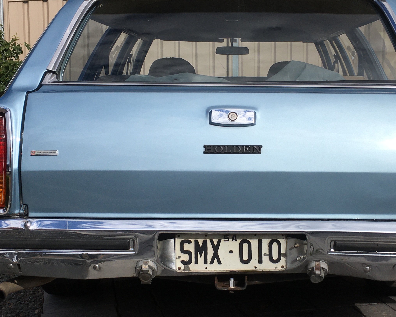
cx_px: 221
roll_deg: -1.9
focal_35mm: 56
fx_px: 656
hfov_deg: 33.5
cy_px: 163
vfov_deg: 27.1
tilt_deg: -7.3
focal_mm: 4.15
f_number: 2.2
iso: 25
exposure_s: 1/2481
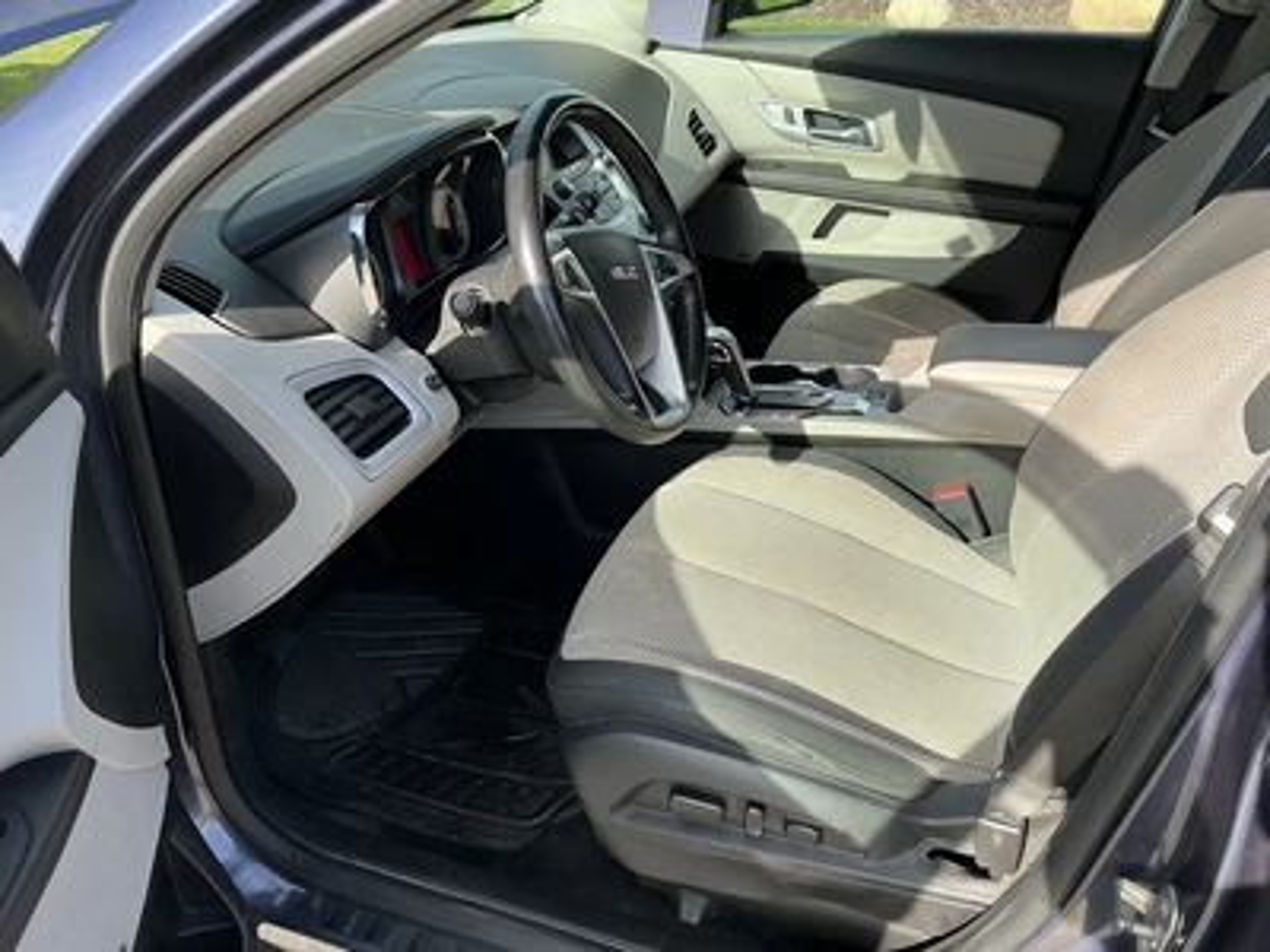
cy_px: 476
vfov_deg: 49.7
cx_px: 635
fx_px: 1027
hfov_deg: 63.4
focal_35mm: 28
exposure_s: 1/439
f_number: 1.8
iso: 25
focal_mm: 3
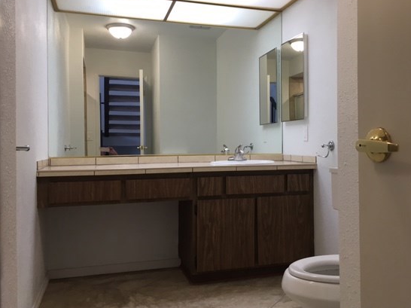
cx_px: 238
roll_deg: +1.7
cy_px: 145
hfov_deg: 53.7
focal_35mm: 34
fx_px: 404
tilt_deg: +0.9
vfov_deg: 41.7
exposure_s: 1/30
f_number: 2.2
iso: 50
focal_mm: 4.15
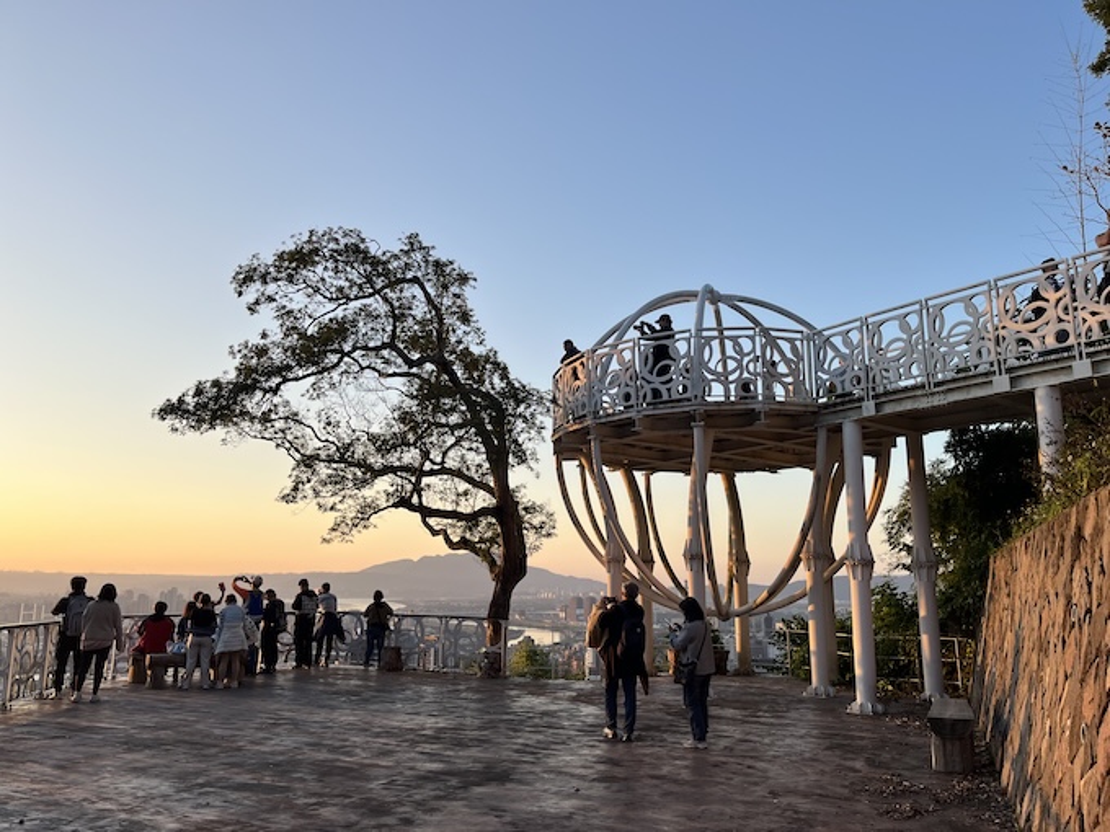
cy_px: 416
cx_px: 555
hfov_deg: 67.3
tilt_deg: +9.9
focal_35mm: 26
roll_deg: -0.2
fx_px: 834
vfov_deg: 53.1
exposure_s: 1/992
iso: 50
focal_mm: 5.1
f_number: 1.6
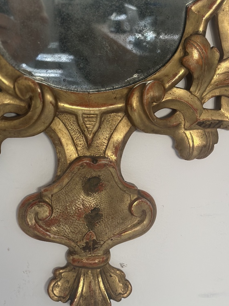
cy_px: 170
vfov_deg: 29.8
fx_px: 573
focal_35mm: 65
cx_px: 104
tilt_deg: -14.2
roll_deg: -1.7
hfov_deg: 22.6
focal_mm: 6.86
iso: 200
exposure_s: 1/60
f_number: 1.78
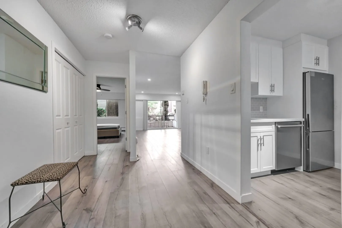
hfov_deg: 104.3
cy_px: 114
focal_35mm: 14
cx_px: 171
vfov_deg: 81.2
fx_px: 133
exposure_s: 1/25
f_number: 8
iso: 400
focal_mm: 14
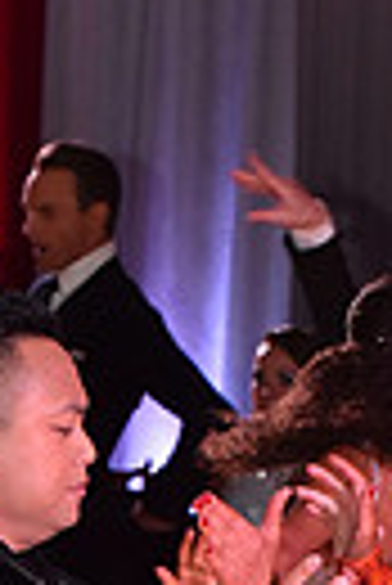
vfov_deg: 5.3
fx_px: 6239
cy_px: 904
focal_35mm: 383
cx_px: 372
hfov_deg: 3.6
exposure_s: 1/320
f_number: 7.1
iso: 2500
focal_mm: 86
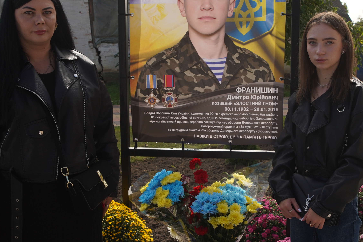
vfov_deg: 26.0
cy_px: 117
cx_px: 229
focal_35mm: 52
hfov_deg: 37.9
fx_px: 524
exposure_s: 1/640
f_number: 8
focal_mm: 30
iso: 500
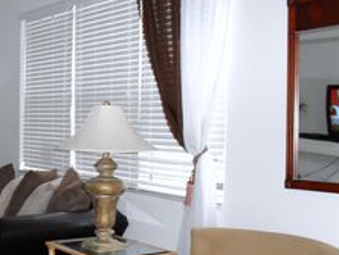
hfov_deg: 32.4
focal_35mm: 58
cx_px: 75
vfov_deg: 25.0
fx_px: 569
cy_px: 189
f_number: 3.2
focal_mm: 6.3
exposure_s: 1/45
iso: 200
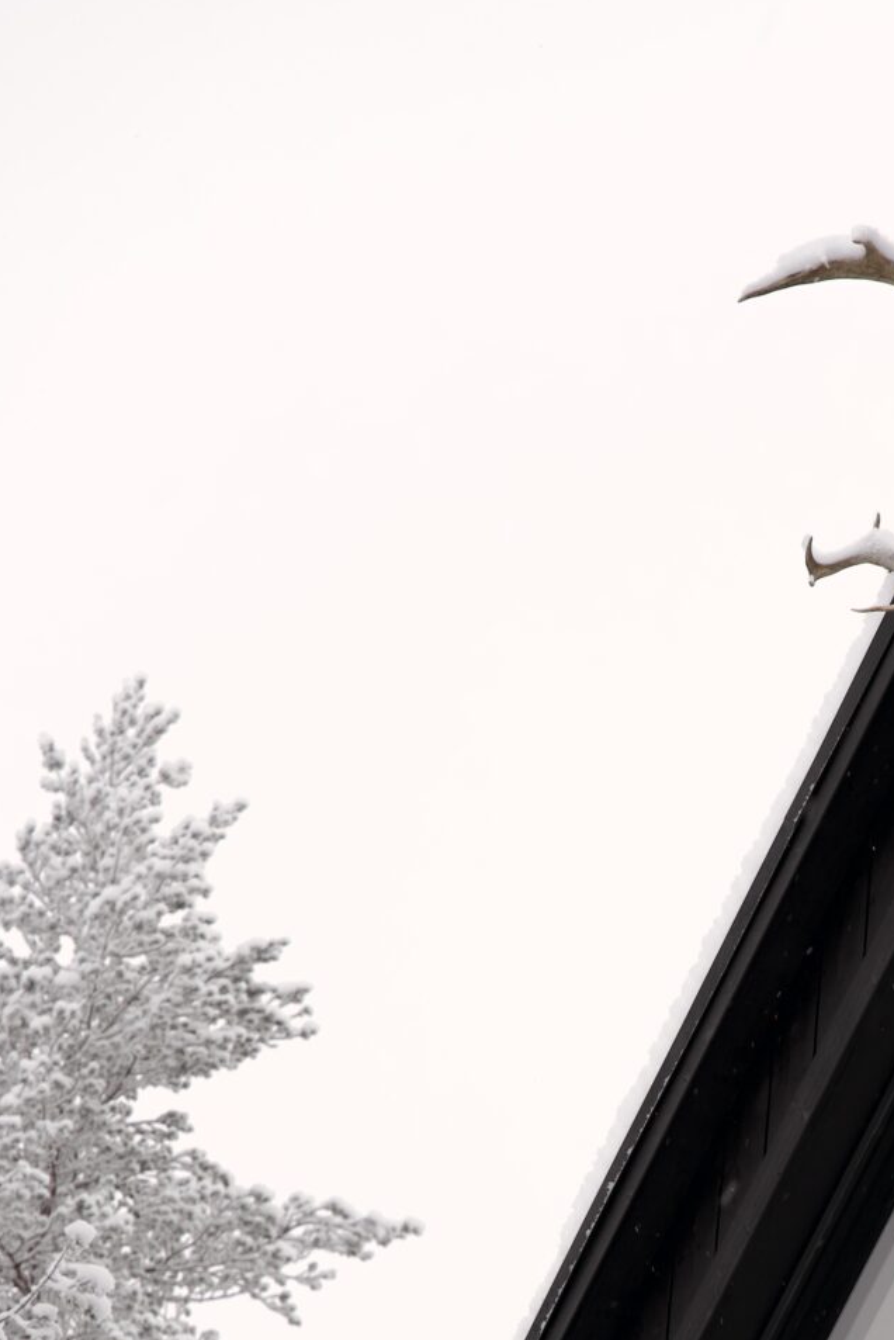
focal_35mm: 188
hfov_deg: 7.3
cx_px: 1011
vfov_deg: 10.8
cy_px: 1420
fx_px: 6997
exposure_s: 1/80
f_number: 4
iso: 160
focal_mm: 70
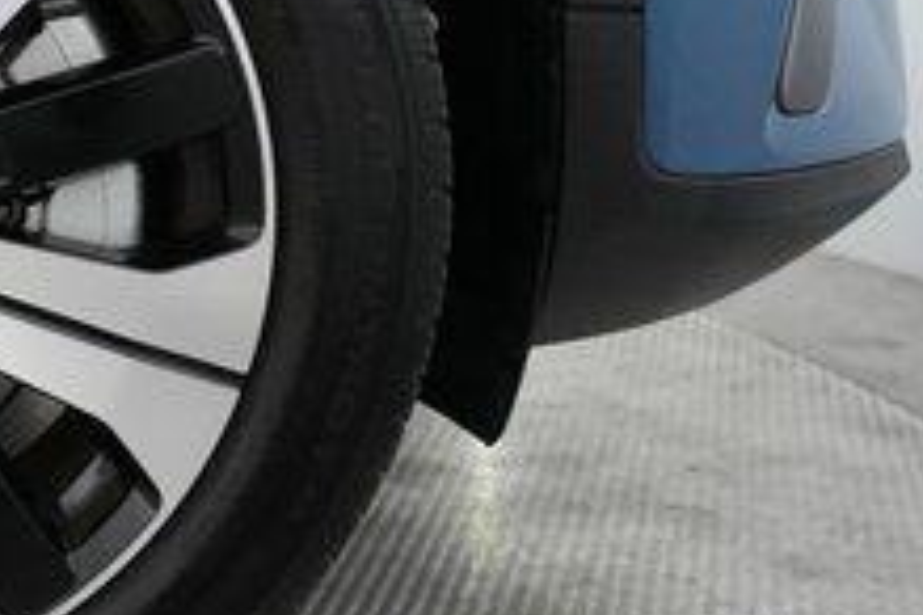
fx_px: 1795
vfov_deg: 19.4
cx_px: -219
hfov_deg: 25.5
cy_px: 223
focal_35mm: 70
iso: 4000
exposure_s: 1/160
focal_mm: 24
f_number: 2.8
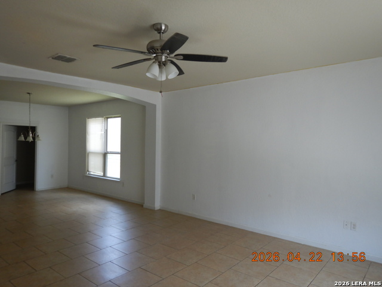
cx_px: 191
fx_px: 265
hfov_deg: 71.6
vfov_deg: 56.8
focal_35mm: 24
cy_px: 144
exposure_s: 1/60
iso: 125
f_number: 2.8
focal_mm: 4.3
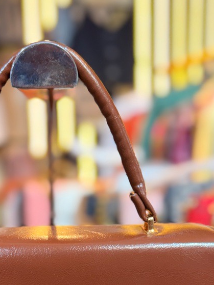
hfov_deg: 26.4
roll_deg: +1.9
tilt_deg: -13.3
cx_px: 67
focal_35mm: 55
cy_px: 289
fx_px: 454
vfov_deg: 32.1
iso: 125
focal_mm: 6.76
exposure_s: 1/100
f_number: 1.78
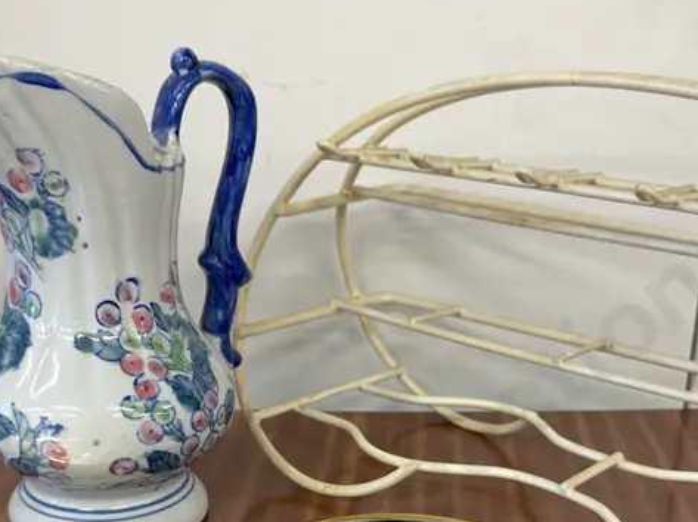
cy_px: 525
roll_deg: +0.4
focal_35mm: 52
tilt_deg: -25.8
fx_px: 1048
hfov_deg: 36.8
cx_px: 369
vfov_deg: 26.5
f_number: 1.78
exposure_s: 1/100
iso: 125
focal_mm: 6.86
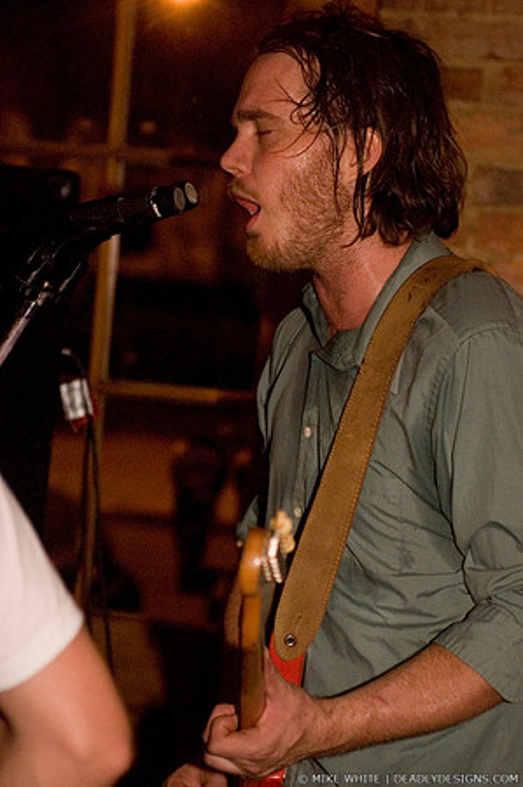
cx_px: 262
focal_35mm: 105
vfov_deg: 19.5
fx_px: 2293
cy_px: 394
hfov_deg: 13.0
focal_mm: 70
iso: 1600
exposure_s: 1/40
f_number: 2.8
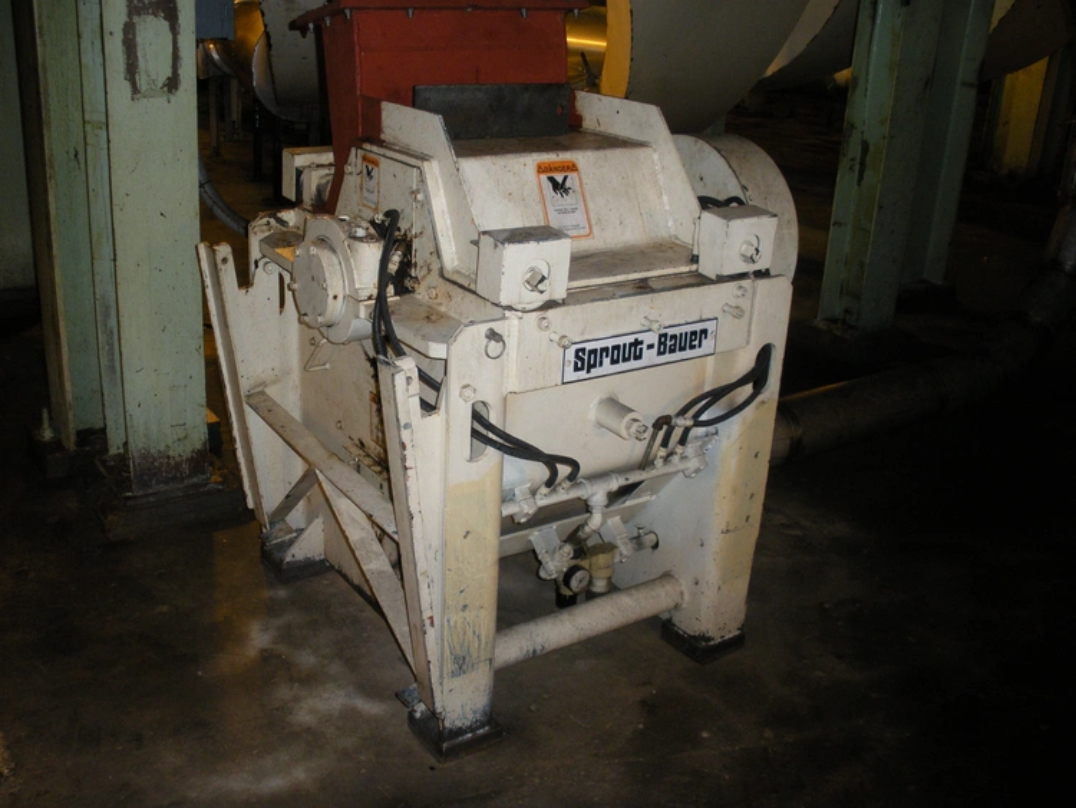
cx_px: 538
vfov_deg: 39.7
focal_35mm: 36
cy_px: 404
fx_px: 1119
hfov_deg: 51.3
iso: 184
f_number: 3.5
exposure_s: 1/60
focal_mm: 6.3
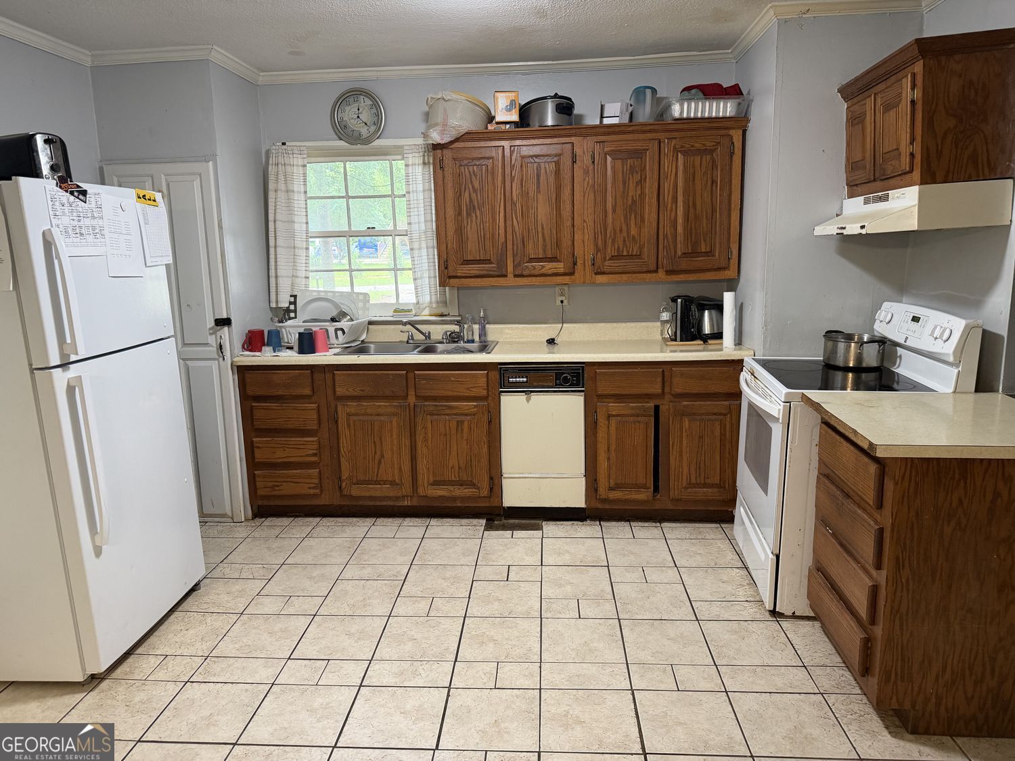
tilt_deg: -10.2
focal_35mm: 24
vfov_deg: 56.8
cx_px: 508
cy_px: 380
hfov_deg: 71.6
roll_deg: +2.0
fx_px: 704
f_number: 1.78
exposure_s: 1/60
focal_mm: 6.76
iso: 250
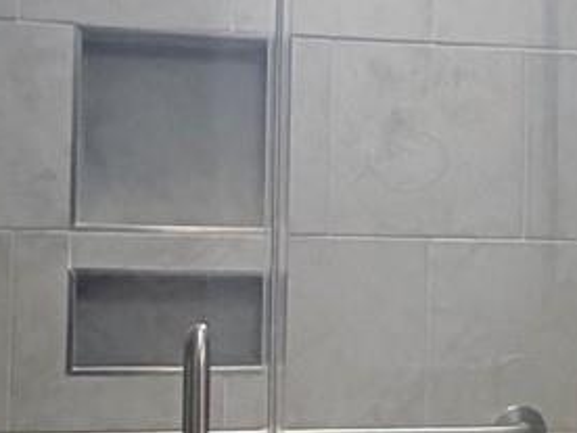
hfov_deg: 18.2
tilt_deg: +1.9
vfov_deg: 14.2
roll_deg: -0.2
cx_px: 642
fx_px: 1734
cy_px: 215
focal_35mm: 104
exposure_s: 1/120
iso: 200
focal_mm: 2.22
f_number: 2.2
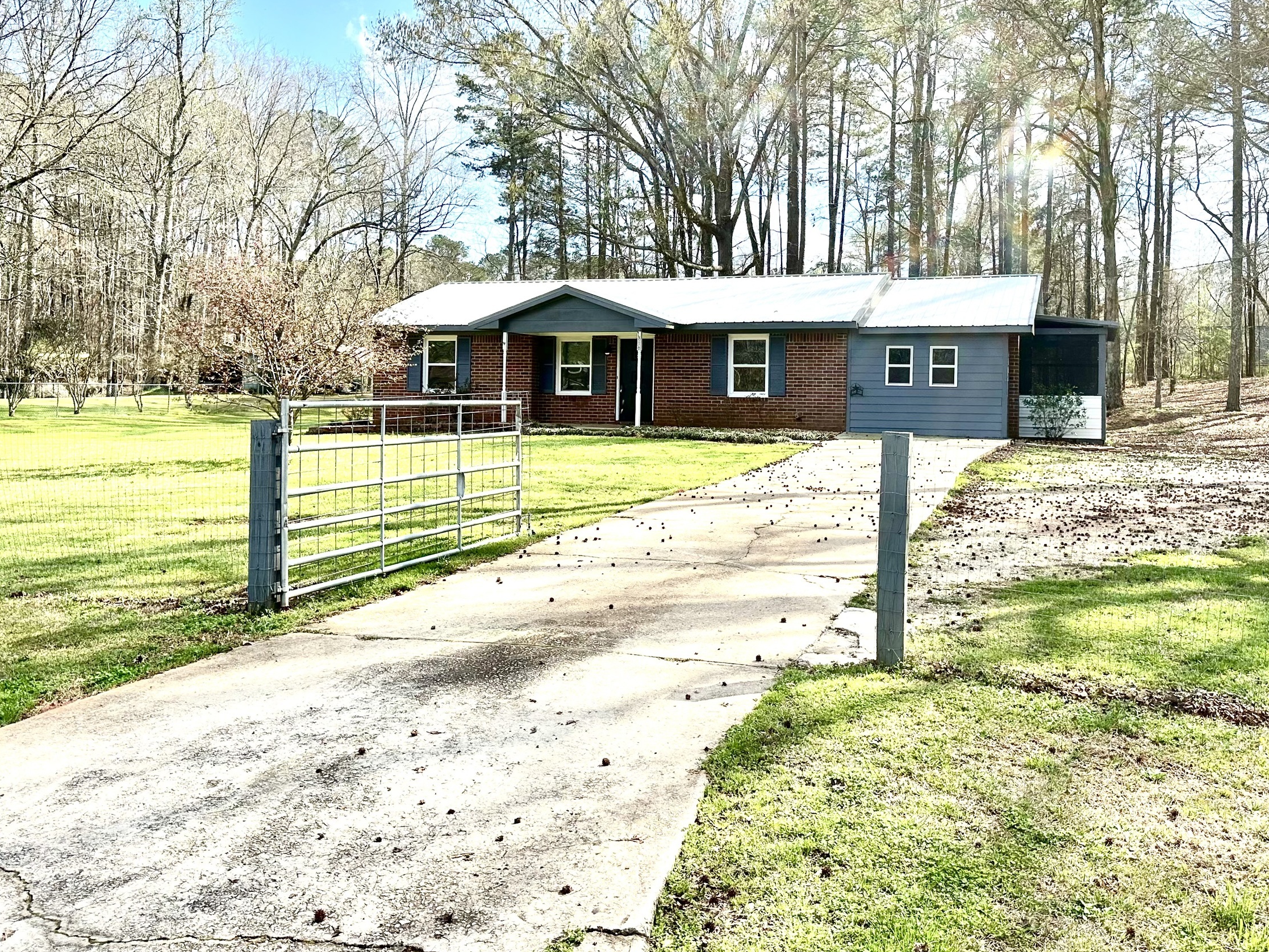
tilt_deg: +0.7
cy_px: 378
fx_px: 1210
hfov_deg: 55.3
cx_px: 656
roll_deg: -0.9
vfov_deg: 42.7
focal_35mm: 33
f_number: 1.78
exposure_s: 1/3155
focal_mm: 6.86
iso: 80
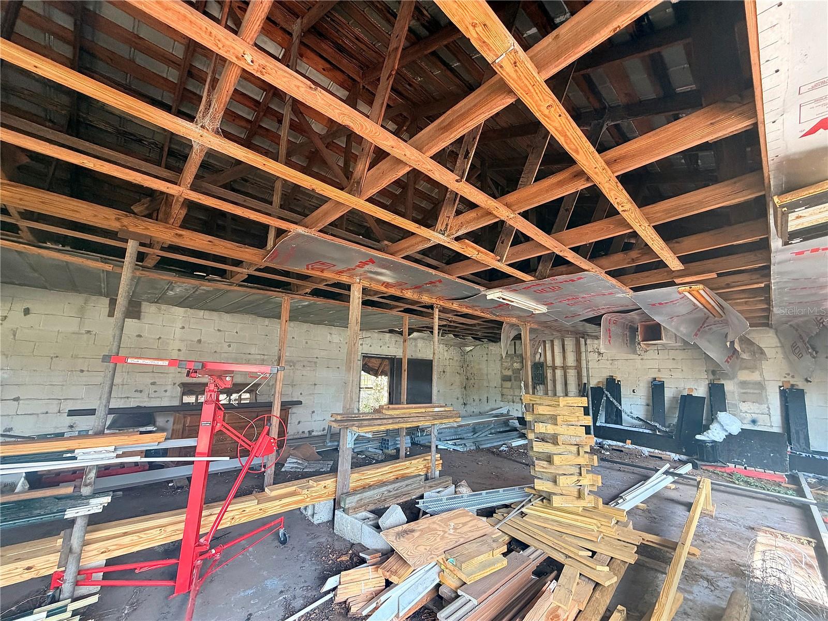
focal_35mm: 14
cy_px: 310
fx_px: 335
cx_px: 414
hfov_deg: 102.1
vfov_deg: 85.7
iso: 320
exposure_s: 1/97
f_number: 2.2
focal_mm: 2.22
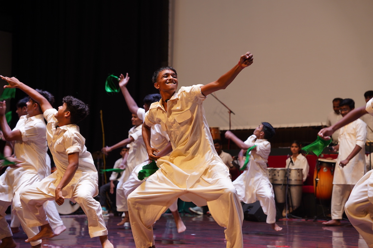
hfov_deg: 23.9
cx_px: 186
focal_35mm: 85
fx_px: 880
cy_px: 124
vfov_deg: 16.0
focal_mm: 85
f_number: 4
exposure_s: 1/160
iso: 800
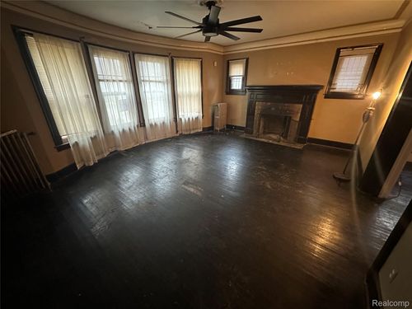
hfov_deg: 102.1
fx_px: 167
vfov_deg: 85.7
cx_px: 206
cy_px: 154
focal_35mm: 14
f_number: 2.2
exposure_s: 1/40
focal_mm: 2.22
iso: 1000
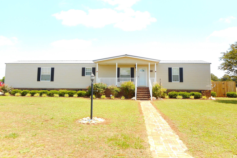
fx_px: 178
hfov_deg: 67.4
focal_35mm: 27
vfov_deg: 47.8
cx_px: 120
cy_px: 67
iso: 80
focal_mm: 4.5
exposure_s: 1/250
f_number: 3.7
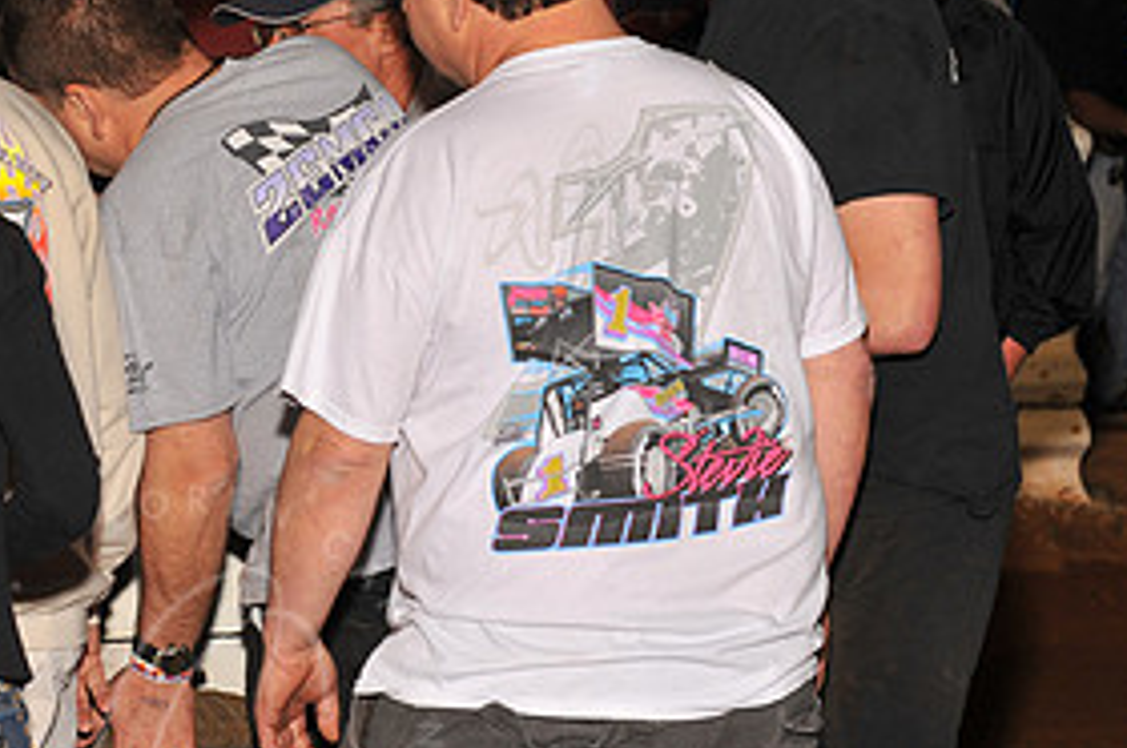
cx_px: 197
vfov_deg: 8.2
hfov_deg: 12.3
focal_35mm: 166
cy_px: 358
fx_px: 5191
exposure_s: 1/320
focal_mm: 80
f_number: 8
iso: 500
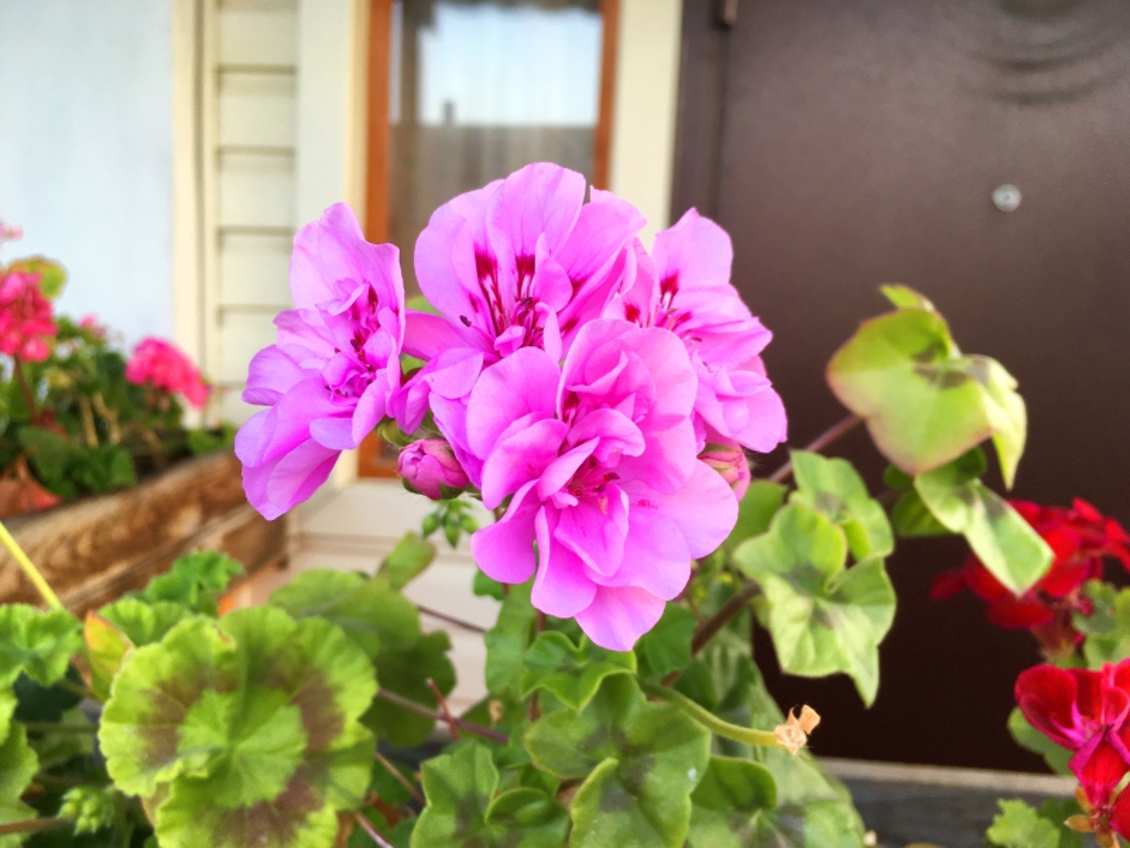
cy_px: 424
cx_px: 565
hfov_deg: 61.7
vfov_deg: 48.2
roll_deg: -3.2
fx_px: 947
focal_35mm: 29
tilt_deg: -5.4
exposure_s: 1/50
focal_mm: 4.15
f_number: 2.2
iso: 32
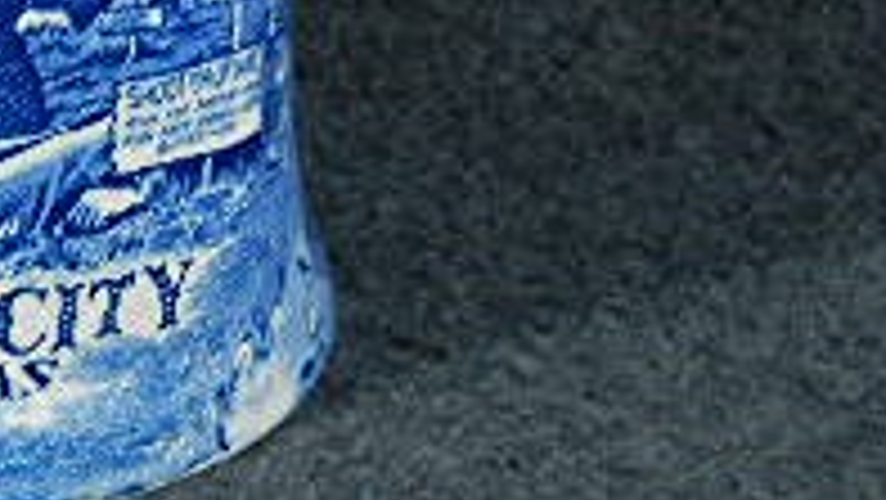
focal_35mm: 184
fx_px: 4325
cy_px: -23
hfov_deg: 11.5
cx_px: -76
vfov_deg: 6.6
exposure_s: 1/35.4
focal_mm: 9.3
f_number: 3.9
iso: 400
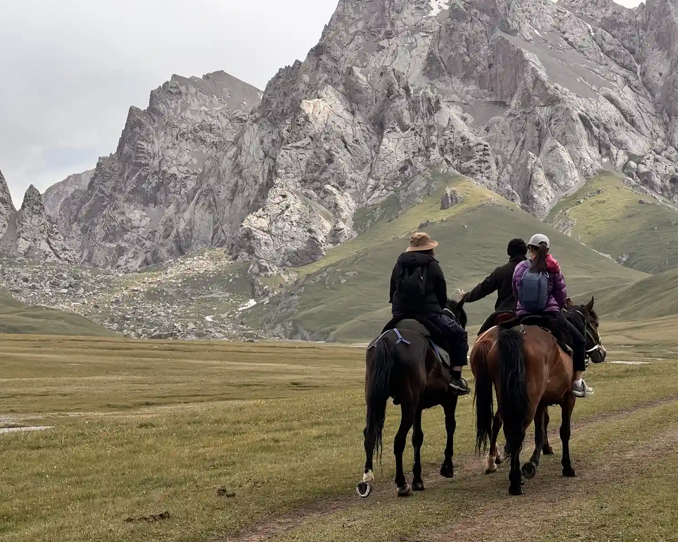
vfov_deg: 18.9
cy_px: 270
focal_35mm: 81
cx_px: 314
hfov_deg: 23.6
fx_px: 1625
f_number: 2.8
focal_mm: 9
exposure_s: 1/669
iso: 25
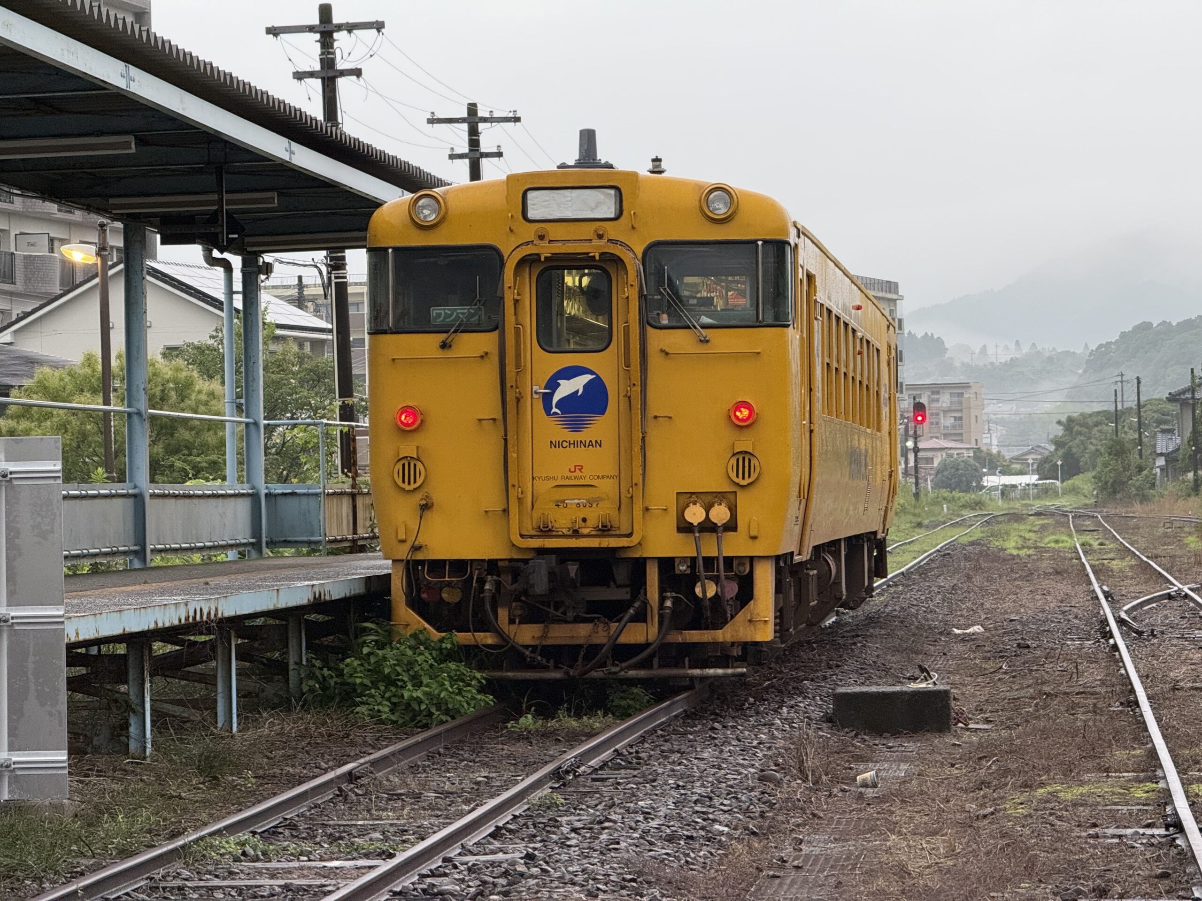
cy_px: 450
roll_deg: +0.9
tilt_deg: +0.6
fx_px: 4167
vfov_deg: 12.3
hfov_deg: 16.4
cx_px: 601
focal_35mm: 120
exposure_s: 1/99
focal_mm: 15.66
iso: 200
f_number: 2.8
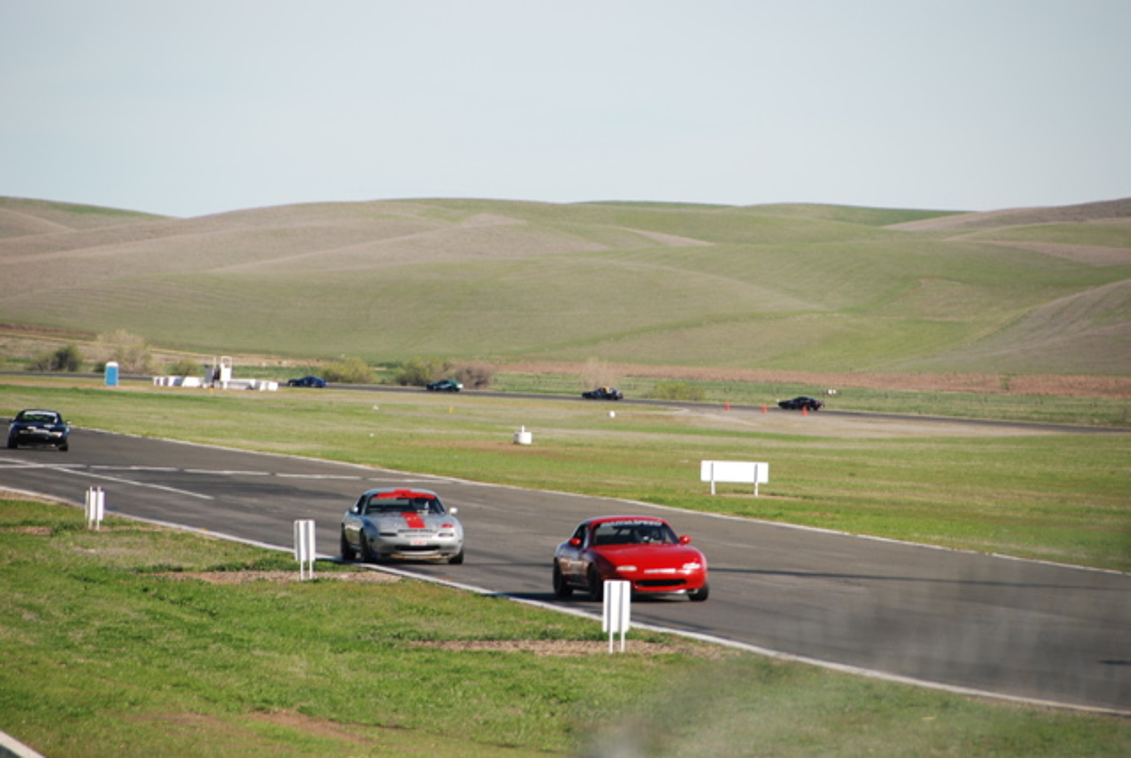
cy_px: 379
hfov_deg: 6.9
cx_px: 566
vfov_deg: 4.6
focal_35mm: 300
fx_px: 9438
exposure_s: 1/800
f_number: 5.6
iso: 200
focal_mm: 200
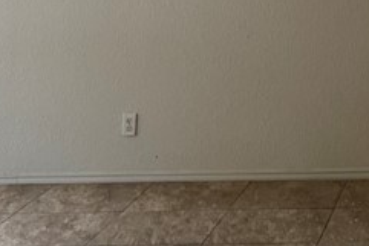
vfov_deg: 11.9
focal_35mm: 106
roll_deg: +0.2
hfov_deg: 17.4
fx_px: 1087
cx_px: 553
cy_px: -202
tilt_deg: +5.6
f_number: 1.78
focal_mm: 6.76
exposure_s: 1/60
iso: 200
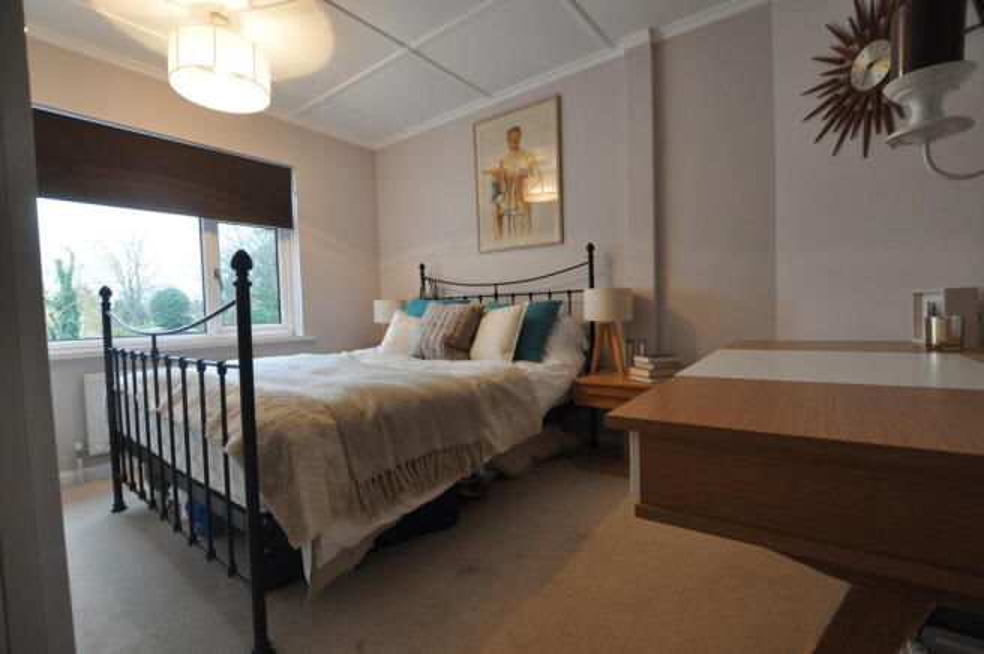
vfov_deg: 77.2
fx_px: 410
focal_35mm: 15
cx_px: 492
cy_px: 327
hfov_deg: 100.4
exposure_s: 1/60
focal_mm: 10
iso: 800
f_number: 4
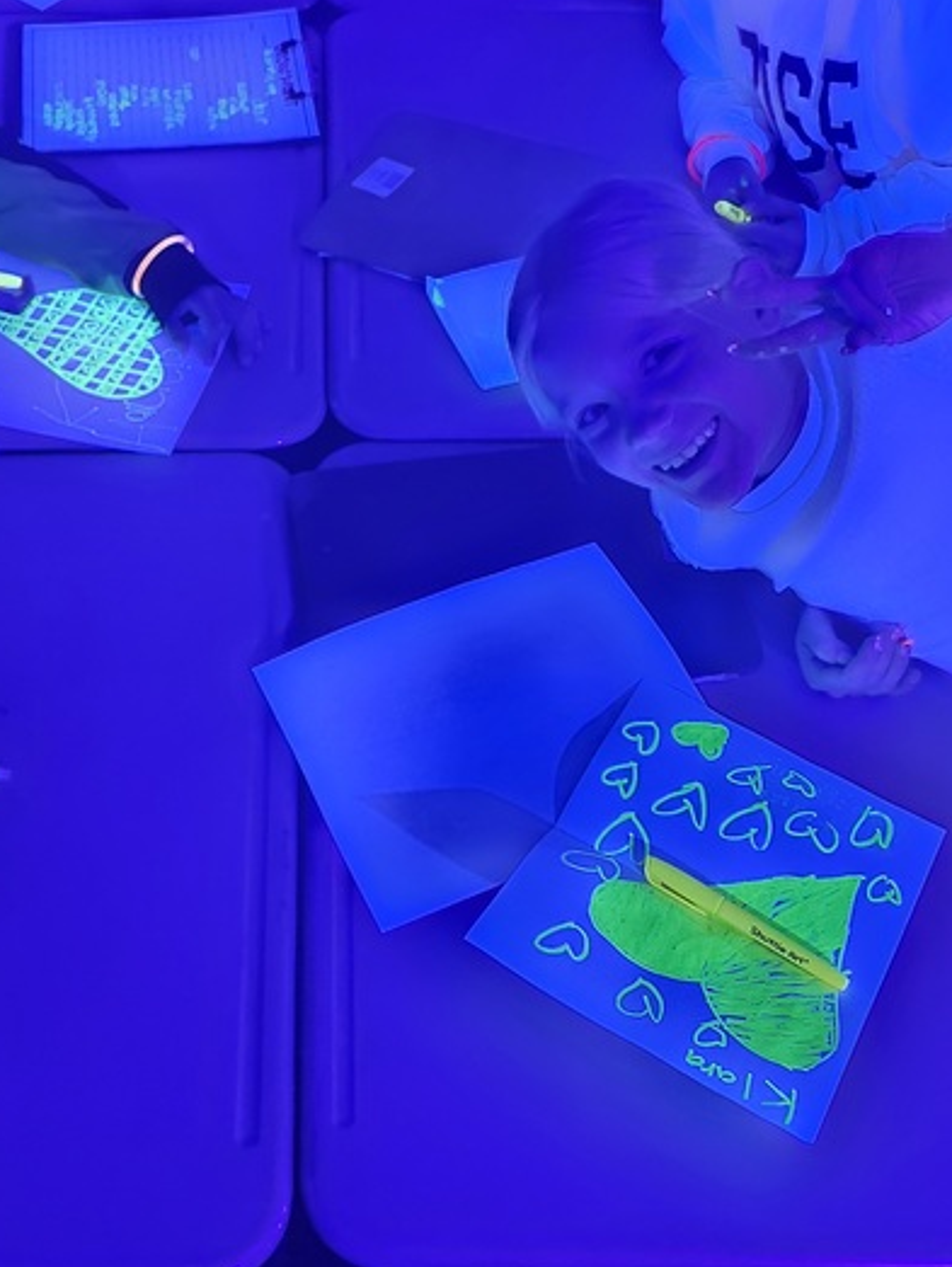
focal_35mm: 45
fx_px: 1648
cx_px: 315
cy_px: 426
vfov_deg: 41.5
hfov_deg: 32.0
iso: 1600
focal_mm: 6.3
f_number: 1.7
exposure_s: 1/24
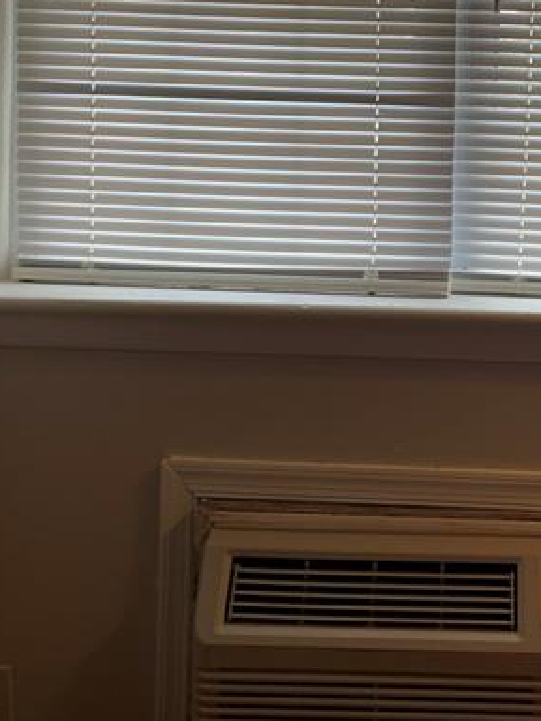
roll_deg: -1.9
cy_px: 186
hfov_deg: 28.4
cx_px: 440
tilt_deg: -2.3
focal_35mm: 50
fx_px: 1042
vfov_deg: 37.3
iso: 80
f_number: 1.6
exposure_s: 1/120
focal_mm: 5.1
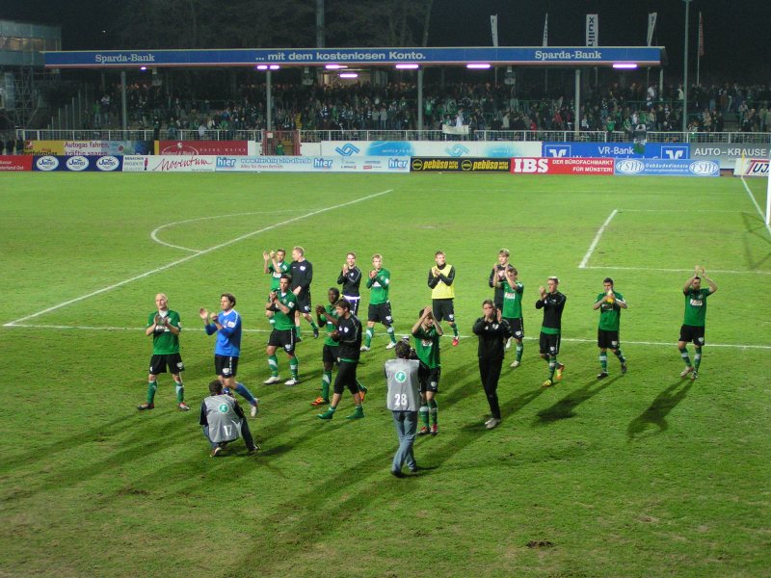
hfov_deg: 31.2
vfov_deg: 23.7
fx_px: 1381
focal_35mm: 62
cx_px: 386
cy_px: 289
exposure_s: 1/60
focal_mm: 9.6
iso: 200
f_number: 3.2
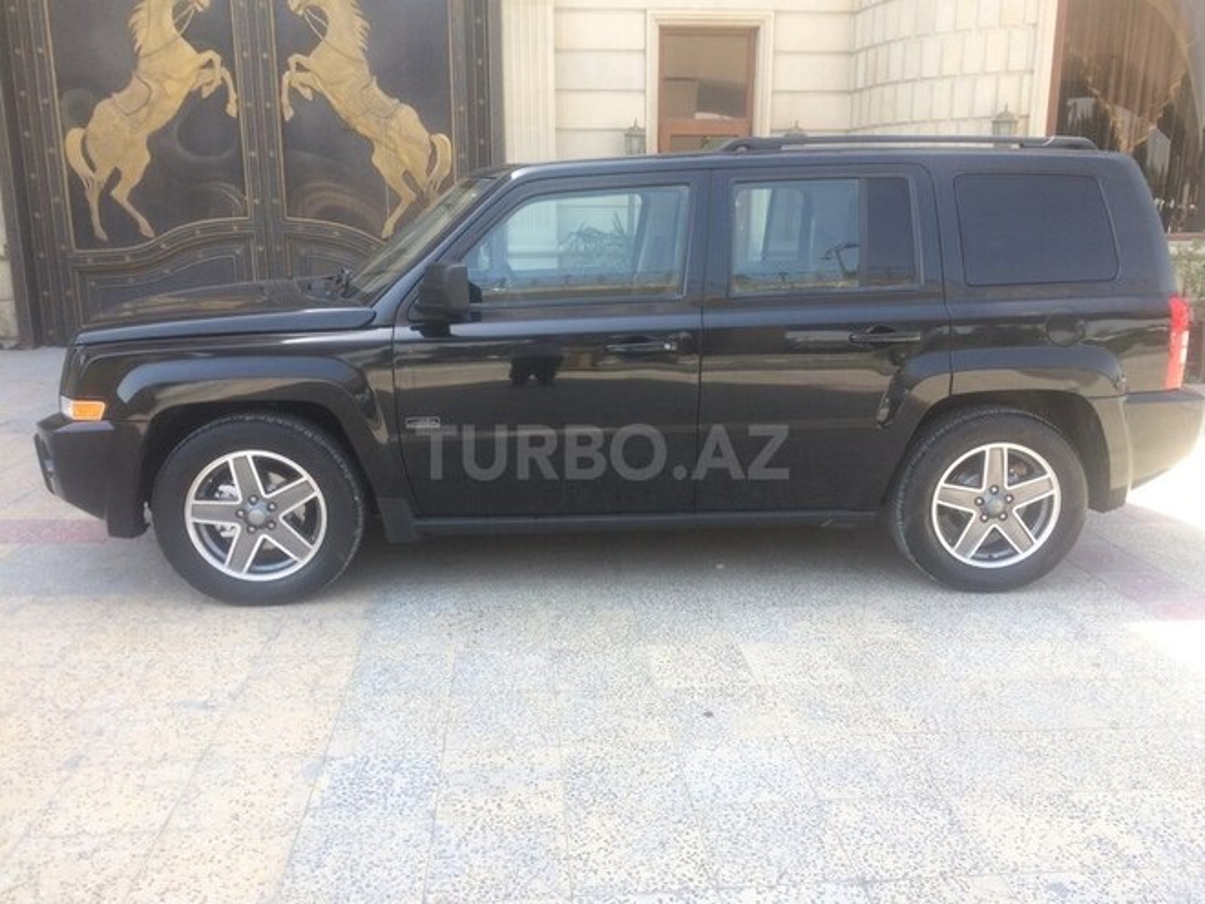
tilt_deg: -11.8
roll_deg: +0.0
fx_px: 1010
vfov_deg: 48.2
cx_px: 602
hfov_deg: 61.7
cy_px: 452
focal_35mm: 29
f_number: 2.2
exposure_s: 1/326
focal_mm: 4.15
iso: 32
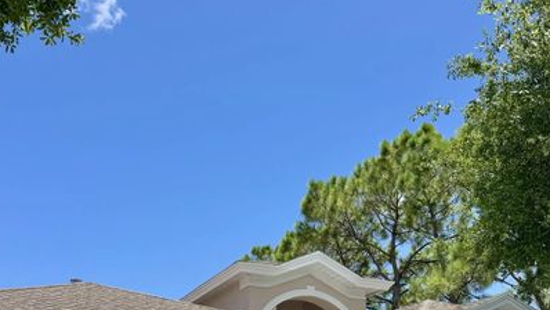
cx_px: 250
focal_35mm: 42
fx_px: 613
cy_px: 282
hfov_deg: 48.3
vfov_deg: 27.3
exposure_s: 1/5348
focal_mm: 6.76
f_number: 1.78
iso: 80
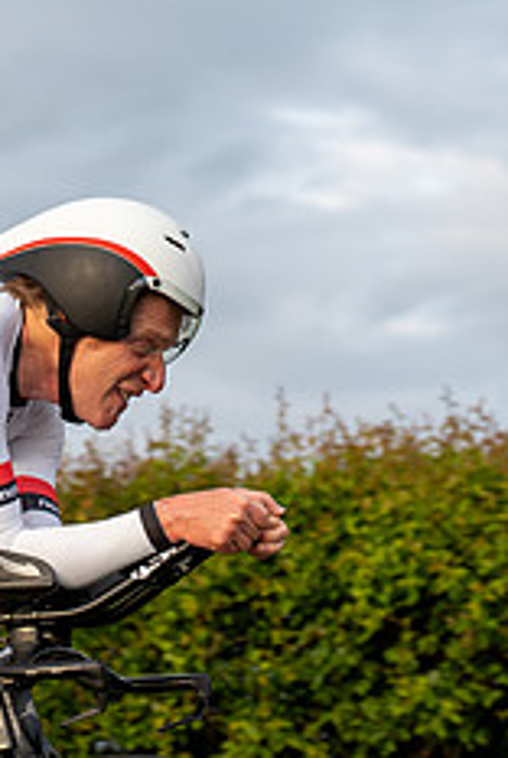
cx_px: -78
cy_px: 626
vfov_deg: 11.7
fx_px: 3672
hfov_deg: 7.9
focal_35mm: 174
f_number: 4
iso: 500
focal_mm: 70
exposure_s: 1/1000
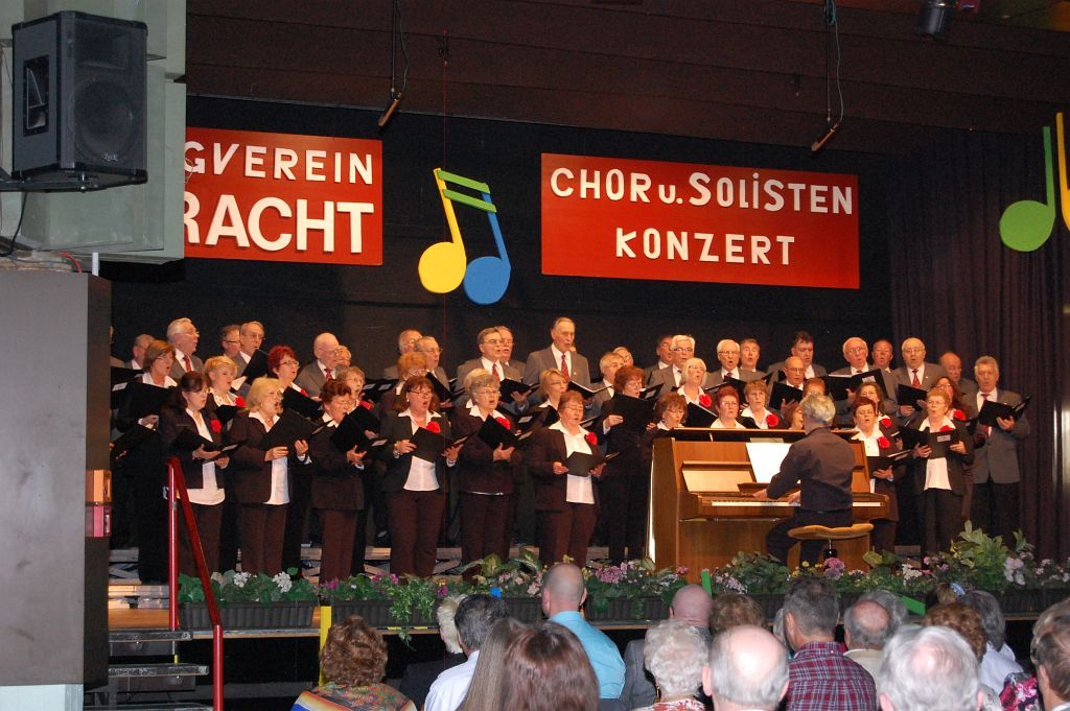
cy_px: 356
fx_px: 2450
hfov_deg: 24.6
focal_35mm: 82
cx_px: 535
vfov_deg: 16.5
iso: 1600
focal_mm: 55
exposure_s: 1/60
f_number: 5.6
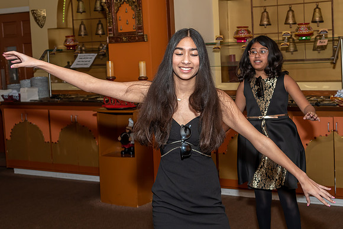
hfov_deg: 32.9
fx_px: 580
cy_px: 96
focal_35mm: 61
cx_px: 195
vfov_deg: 22.3
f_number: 5.6
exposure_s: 1/250
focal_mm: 35
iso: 400
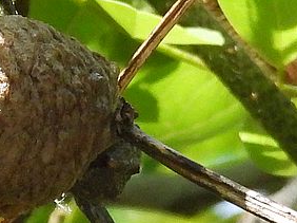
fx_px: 13382
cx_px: -3
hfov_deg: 1.3
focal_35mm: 1561
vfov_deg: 1.0
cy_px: 96
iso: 800
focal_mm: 98.1
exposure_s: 1/1600
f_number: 5
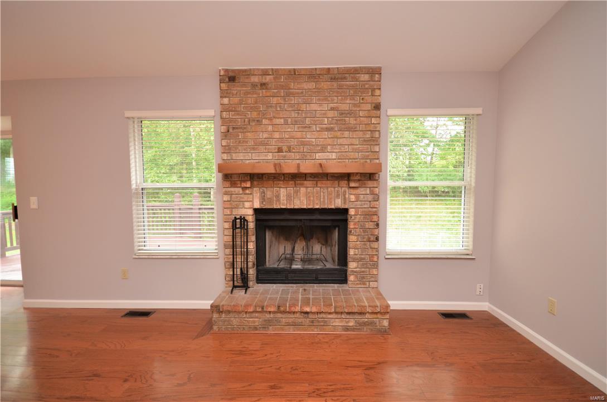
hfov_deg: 100.5
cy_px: 201
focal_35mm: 15
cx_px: 304
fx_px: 252
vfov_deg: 77.1
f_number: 4
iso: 500
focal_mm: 10
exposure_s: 1/60
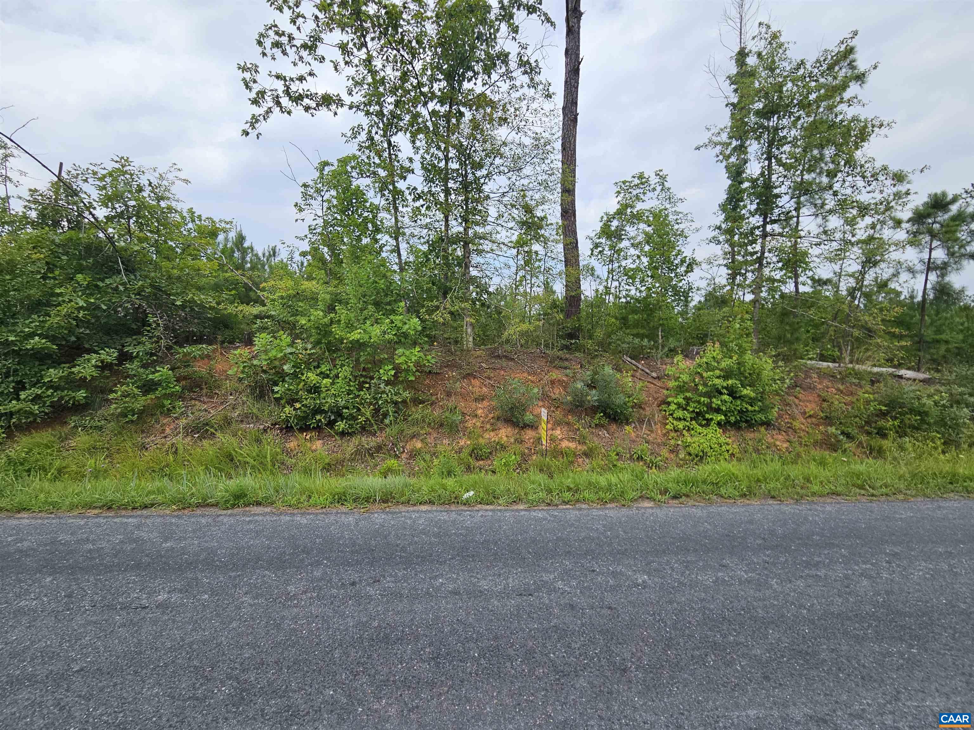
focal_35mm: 13
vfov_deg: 89.9
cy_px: 365
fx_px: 366
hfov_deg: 106.2
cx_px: 487
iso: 50
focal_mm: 2.2
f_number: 2.2
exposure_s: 1/1433
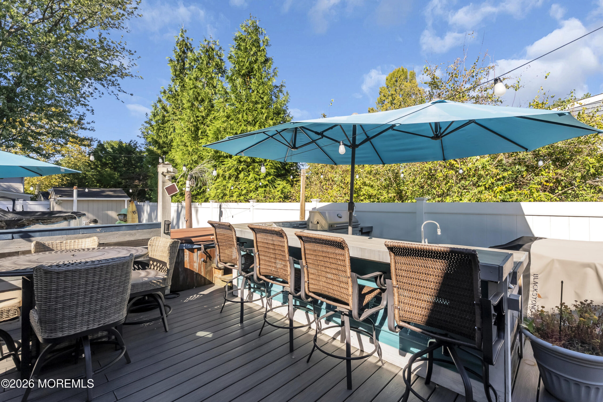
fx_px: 268
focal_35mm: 16
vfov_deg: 73.8
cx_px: 302
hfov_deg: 96.7
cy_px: 201
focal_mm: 16
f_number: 8
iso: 200
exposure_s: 1/400
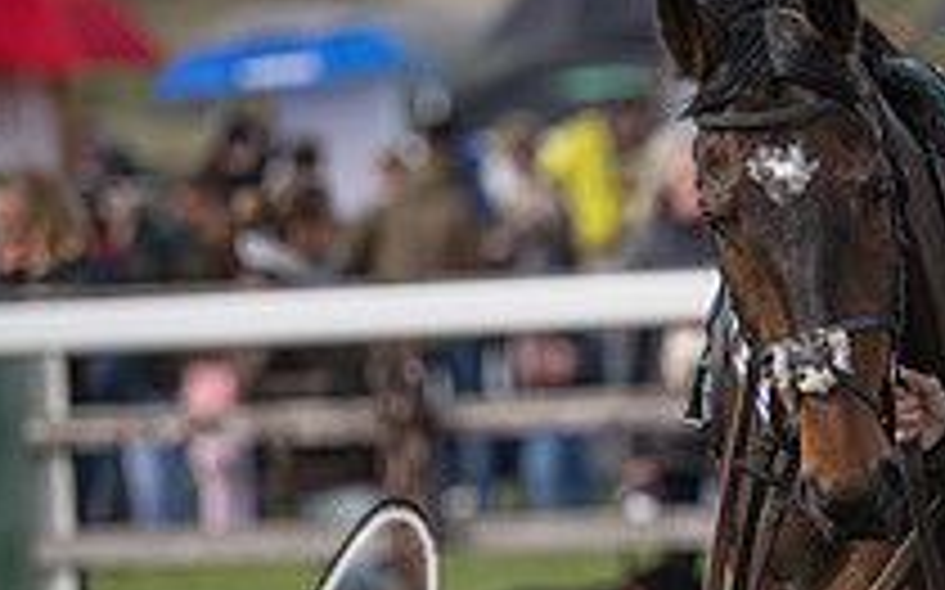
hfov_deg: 3.7
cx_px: 983
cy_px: 513
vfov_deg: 2.3
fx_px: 14749
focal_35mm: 573
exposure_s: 1/1250
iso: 100
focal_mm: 155
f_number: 2.8
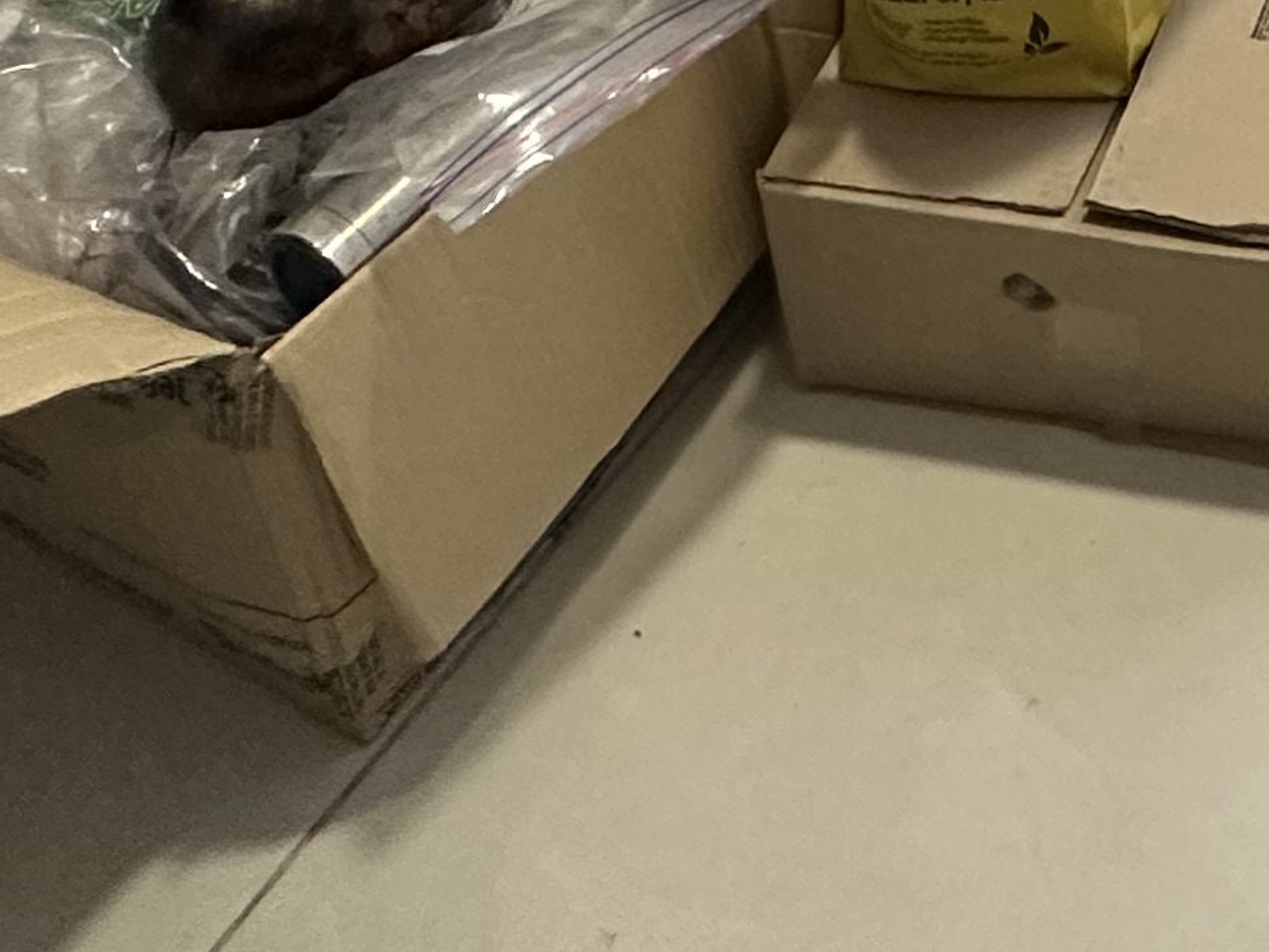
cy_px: -967
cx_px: 1530
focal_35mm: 59
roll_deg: +0.9
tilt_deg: -19.4
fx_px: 2163
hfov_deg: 28.4
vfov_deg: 17.5
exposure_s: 1/60
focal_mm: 2.22
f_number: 2.2
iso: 250
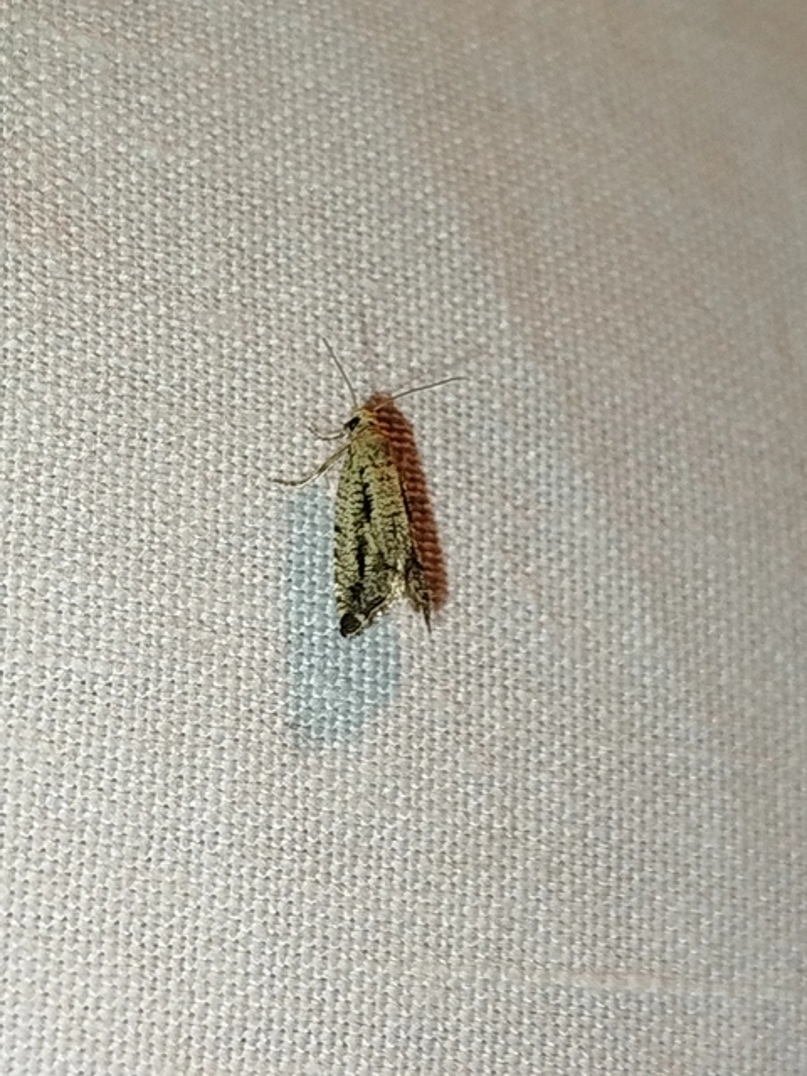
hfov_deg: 14.4
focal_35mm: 103
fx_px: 3202
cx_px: 404
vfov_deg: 19.1
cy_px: 538
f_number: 1.7
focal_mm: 5.31
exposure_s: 1/50
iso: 64
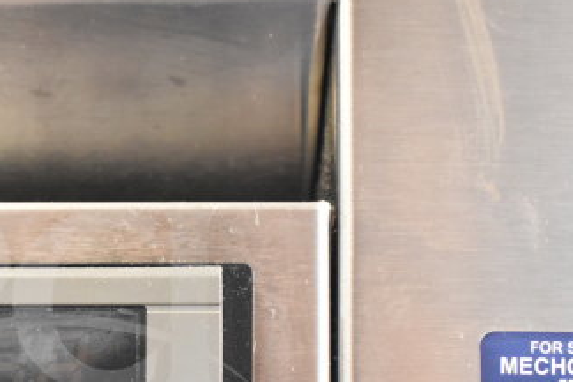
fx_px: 1304
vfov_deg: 16.4
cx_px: 55
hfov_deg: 24.1
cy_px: 351
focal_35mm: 82
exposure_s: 1/50
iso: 3600
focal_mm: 29
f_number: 4.2
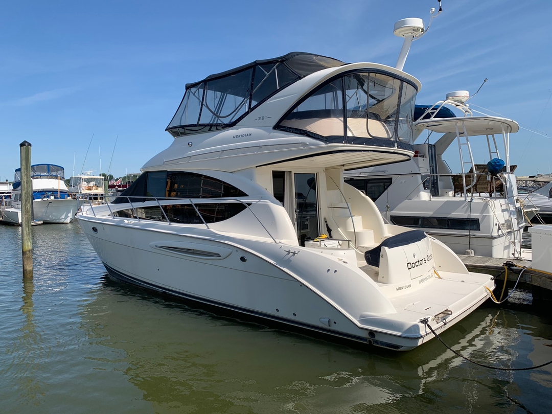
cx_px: 276
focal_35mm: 26
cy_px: 207
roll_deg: +0.4
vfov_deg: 53.1
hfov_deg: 67.3
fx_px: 415
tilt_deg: -1.6
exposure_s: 1/2833
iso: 25
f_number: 1.8
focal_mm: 4.25
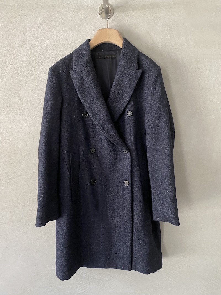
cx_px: 110
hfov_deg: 53.1
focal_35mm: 26
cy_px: 148
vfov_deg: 67.3
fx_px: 221
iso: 125
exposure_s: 1/73
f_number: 1.8
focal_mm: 4.25
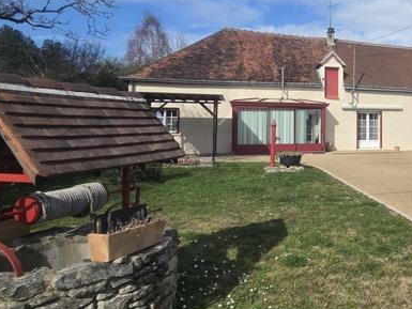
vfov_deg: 50.8
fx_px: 321
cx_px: 364
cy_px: 112
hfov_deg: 57.1
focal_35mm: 27
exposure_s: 1/1761
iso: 50
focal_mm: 2.2
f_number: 2.2
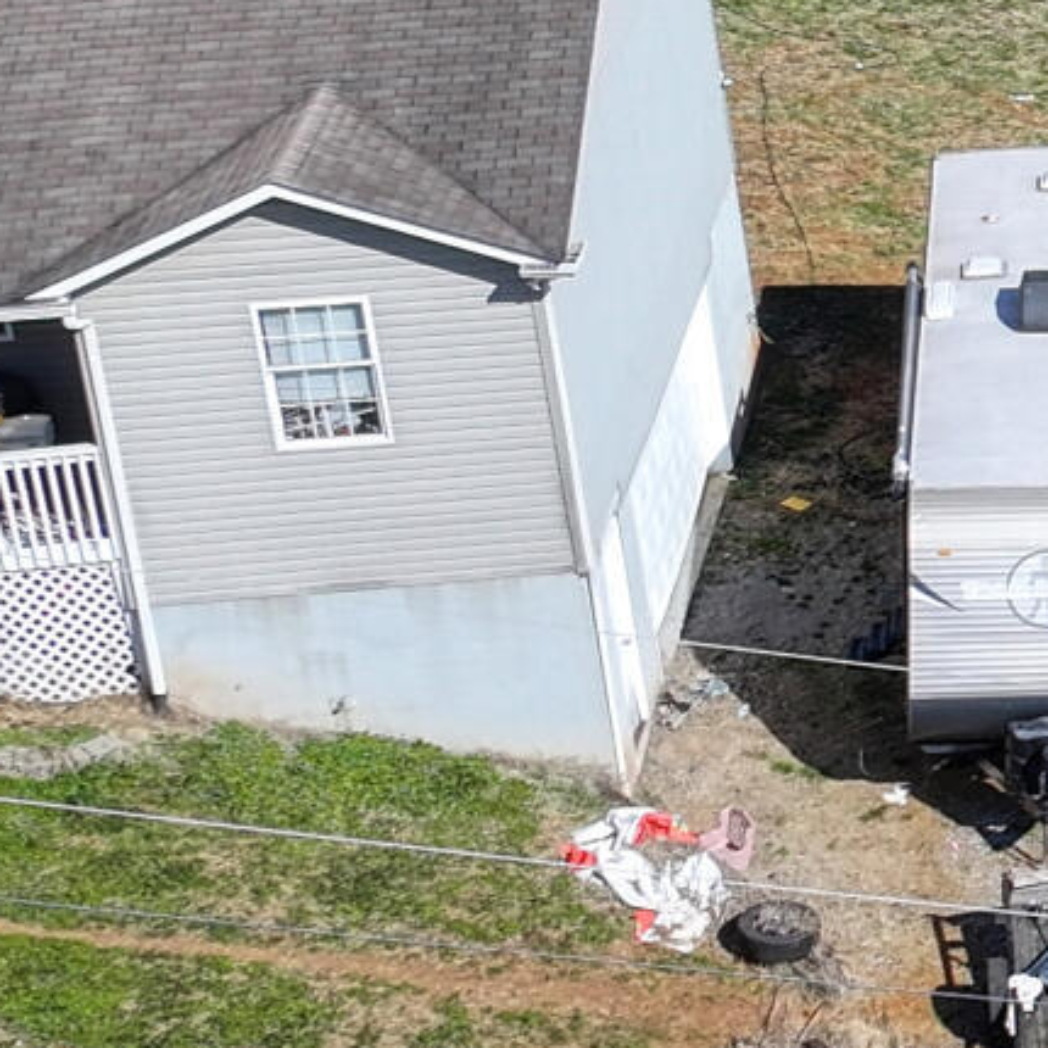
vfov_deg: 11.8
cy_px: 235
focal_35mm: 148
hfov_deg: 9.8
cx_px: 2803
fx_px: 5069
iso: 120
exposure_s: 1/1000
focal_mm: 12.3
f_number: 2.8
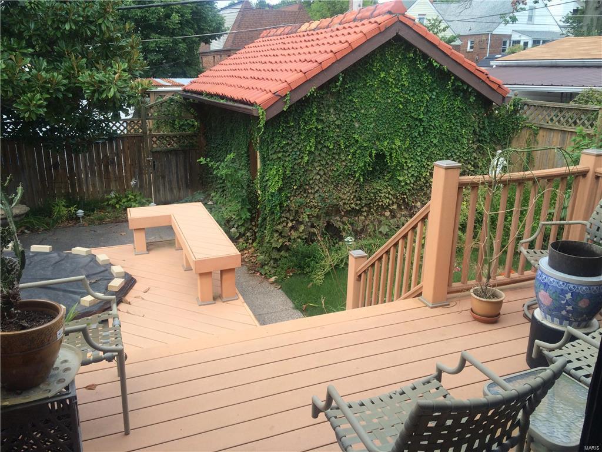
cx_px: 301
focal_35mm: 29
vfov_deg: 48.2
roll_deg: -0.7
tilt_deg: -15.9
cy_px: 226
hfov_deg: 61.7
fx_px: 504
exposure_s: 1/414
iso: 32
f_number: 2.2
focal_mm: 4.15
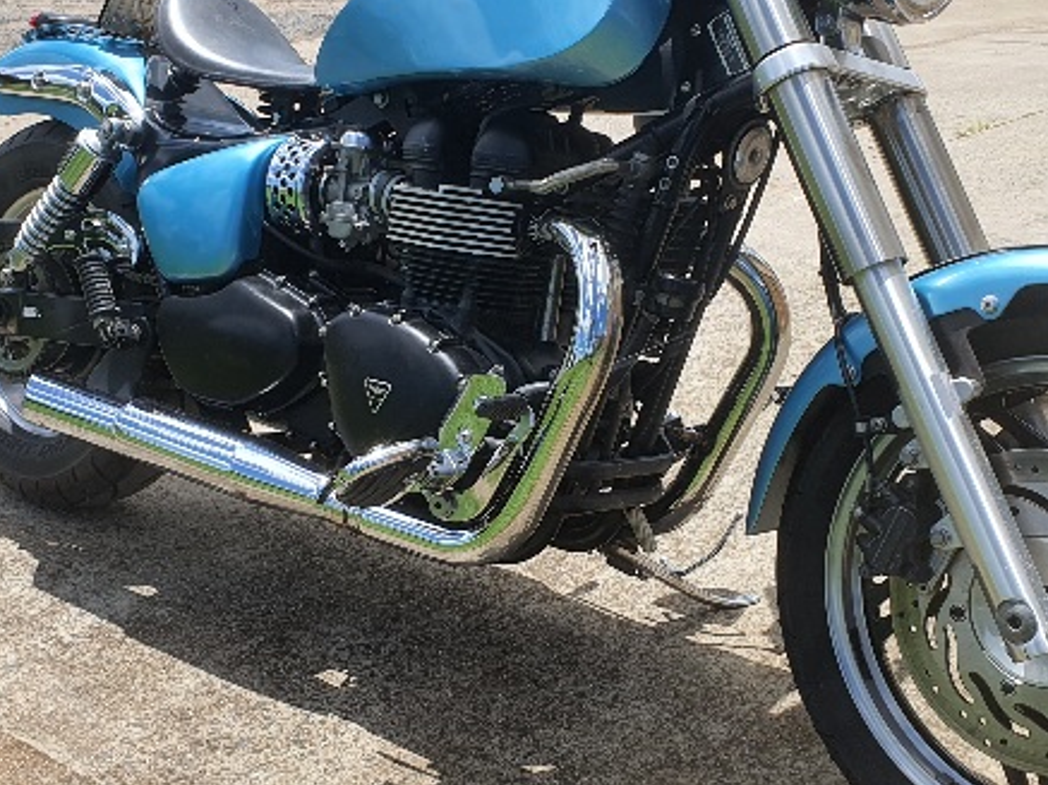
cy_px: 322
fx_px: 1452
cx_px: 484
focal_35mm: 48
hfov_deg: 39.7
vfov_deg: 30.2
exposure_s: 1/1667
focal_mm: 4.3
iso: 50
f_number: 2.4
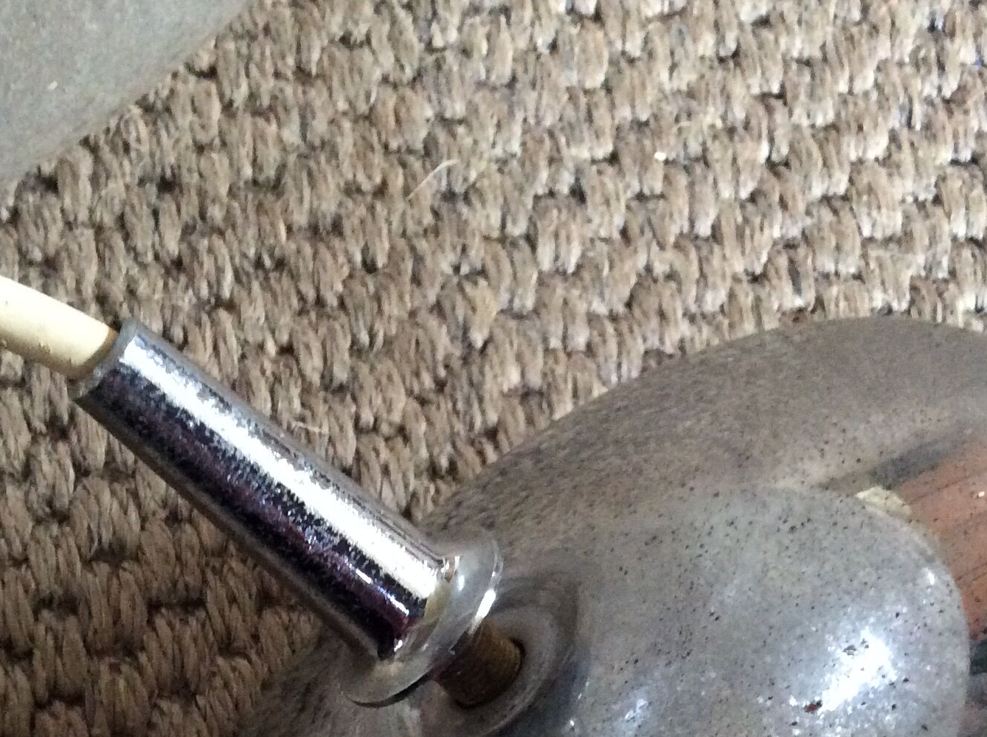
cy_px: 665
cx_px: 463
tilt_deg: -72.2
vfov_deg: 23.0
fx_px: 1765
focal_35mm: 62
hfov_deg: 31.2
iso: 320
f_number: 2.4
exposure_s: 1/20
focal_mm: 3.3
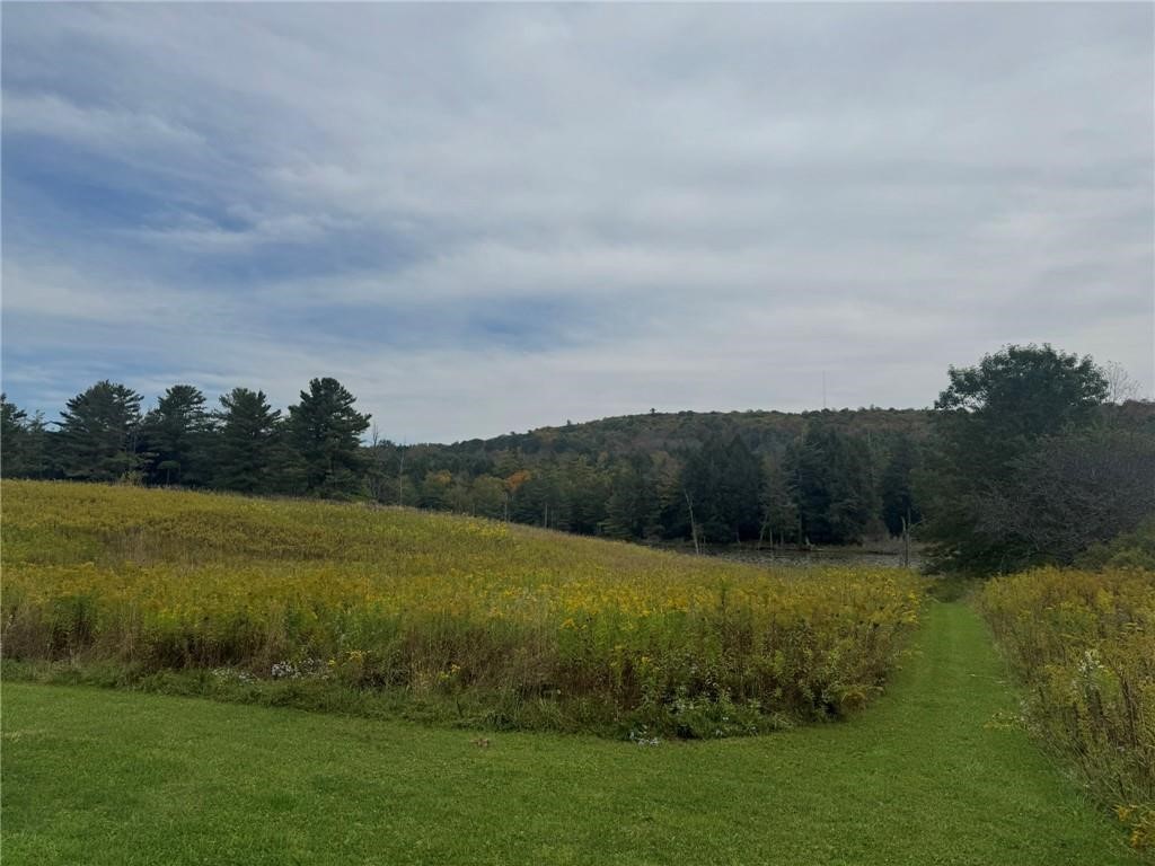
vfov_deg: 56.8
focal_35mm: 24
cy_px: 433
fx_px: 801
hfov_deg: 71.6
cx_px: 578
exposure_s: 1/7937
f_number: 1.78
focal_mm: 6.76
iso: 80
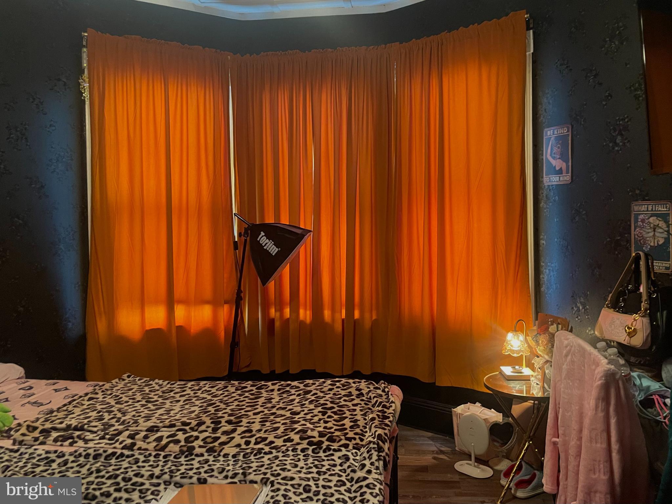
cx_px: 336
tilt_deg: -3.7
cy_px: 252
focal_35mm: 26
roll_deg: +0.8
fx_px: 505
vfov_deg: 53.0
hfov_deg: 67.3
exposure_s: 1/30
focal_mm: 4.2
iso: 500
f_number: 1.6
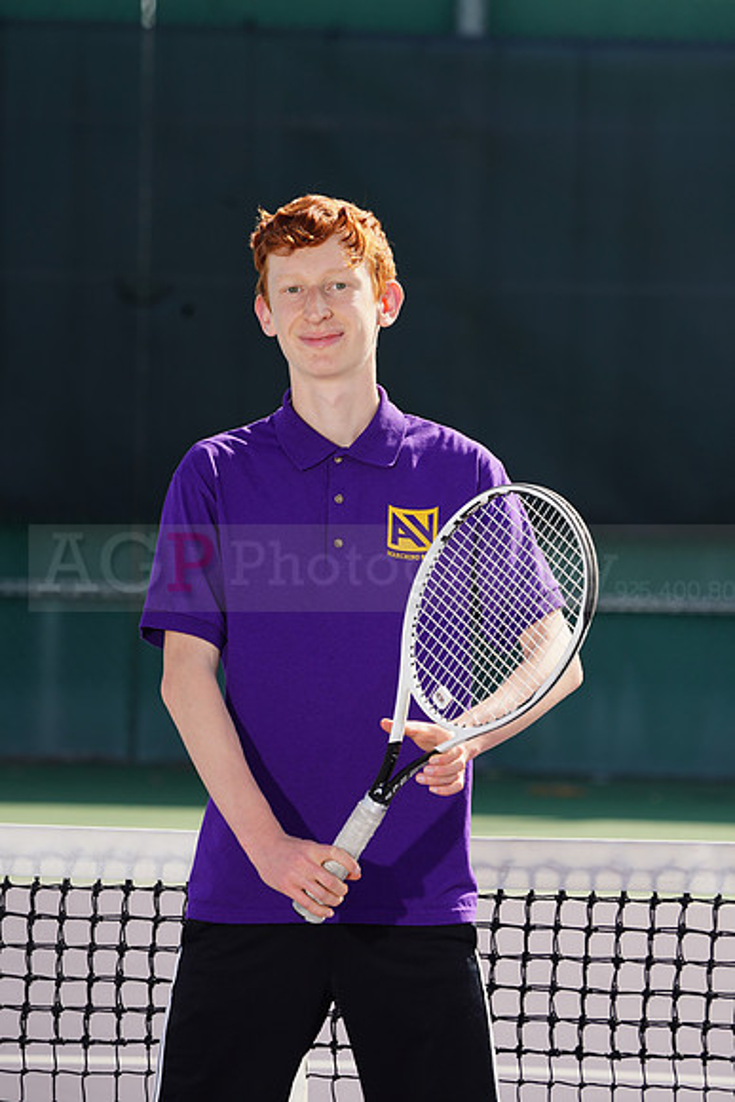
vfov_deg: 7.8
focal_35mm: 265
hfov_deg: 5.2
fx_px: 8110
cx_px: 368
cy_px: 551
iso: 100
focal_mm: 265
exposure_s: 1/250
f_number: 8
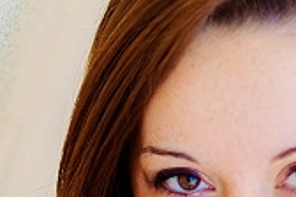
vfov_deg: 3.5
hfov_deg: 5.3
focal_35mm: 389
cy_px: 302
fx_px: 3198
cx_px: 127
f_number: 1.8
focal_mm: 85
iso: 200
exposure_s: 1/320
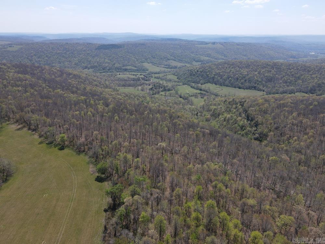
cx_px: 162
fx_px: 225
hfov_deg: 71.6
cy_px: 122
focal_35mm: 24
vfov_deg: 56.8
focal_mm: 4.5
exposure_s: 1/40
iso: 100
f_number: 2.8
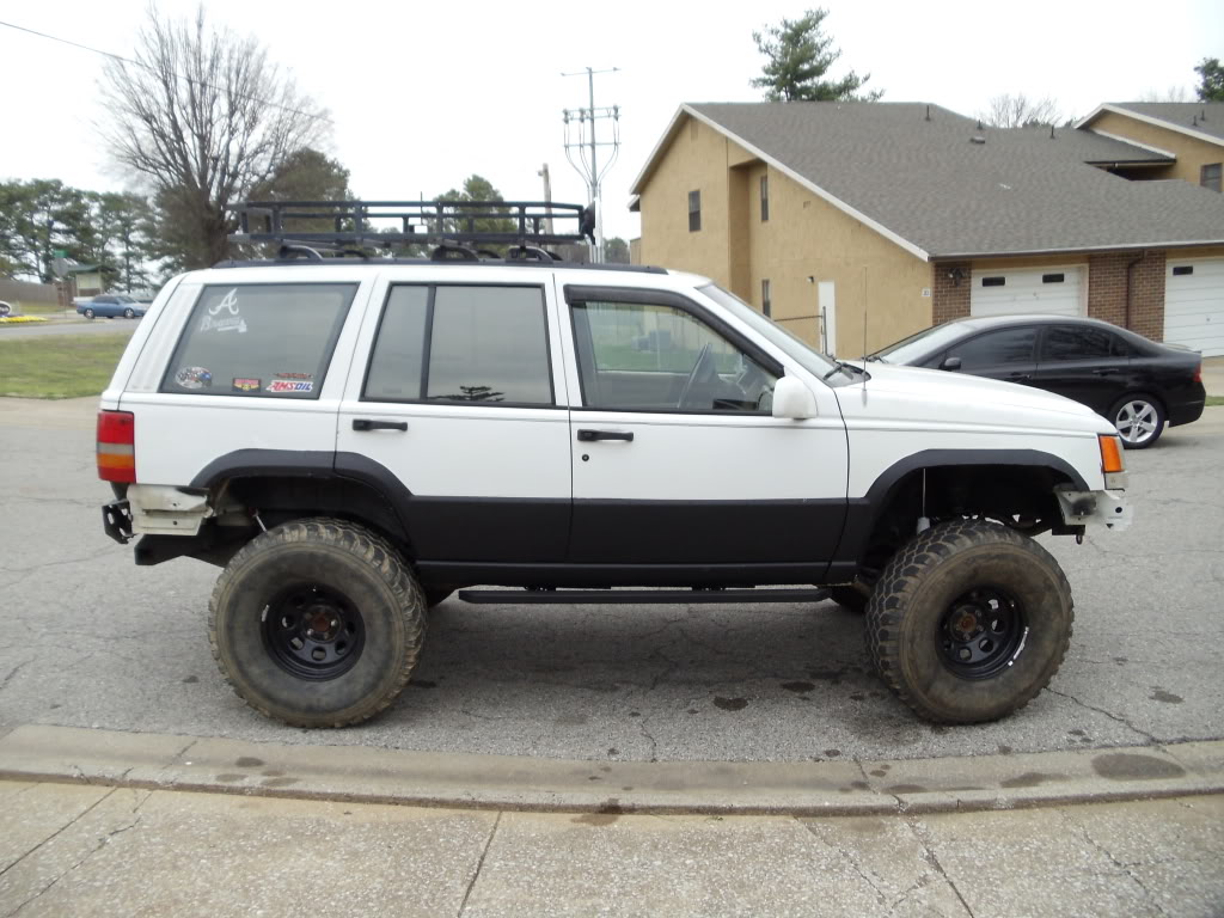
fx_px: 1556
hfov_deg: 42.9
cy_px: 459
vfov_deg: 32.9
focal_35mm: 44
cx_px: 612
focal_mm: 6
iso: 200
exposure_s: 1/200
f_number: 3.5
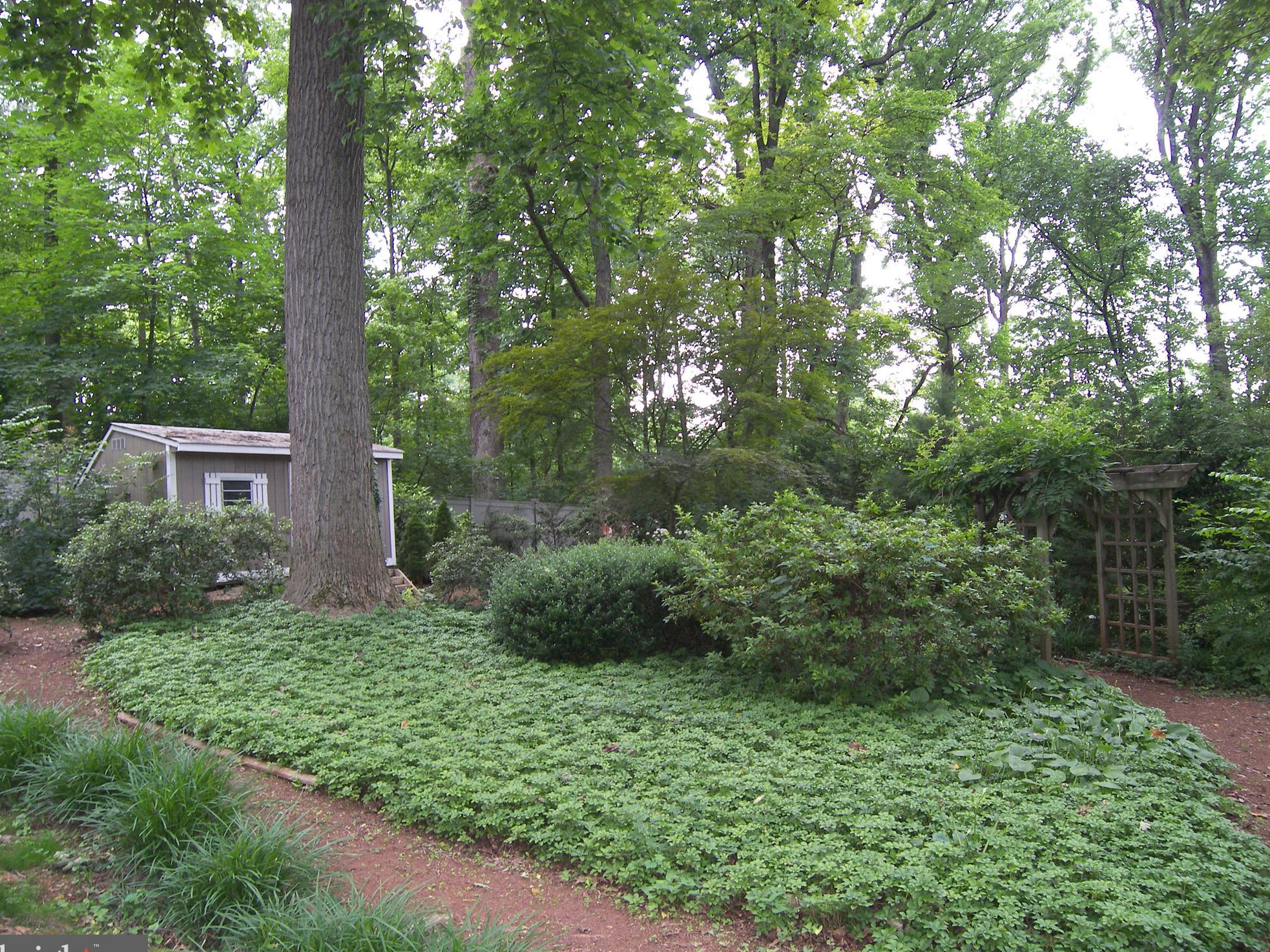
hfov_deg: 69.4
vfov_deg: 54.9
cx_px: 648
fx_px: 917
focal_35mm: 25
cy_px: 492
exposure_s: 1/30
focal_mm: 5
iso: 100
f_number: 2.8
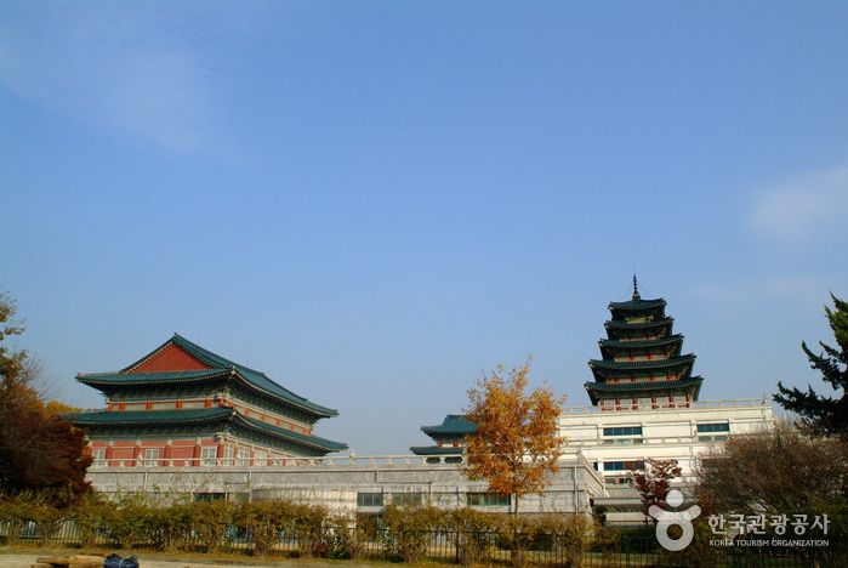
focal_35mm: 30
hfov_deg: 61.9
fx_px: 708
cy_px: 284
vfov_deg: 43.7
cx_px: 424
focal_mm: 20
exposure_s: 1/500
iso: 800
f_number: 11
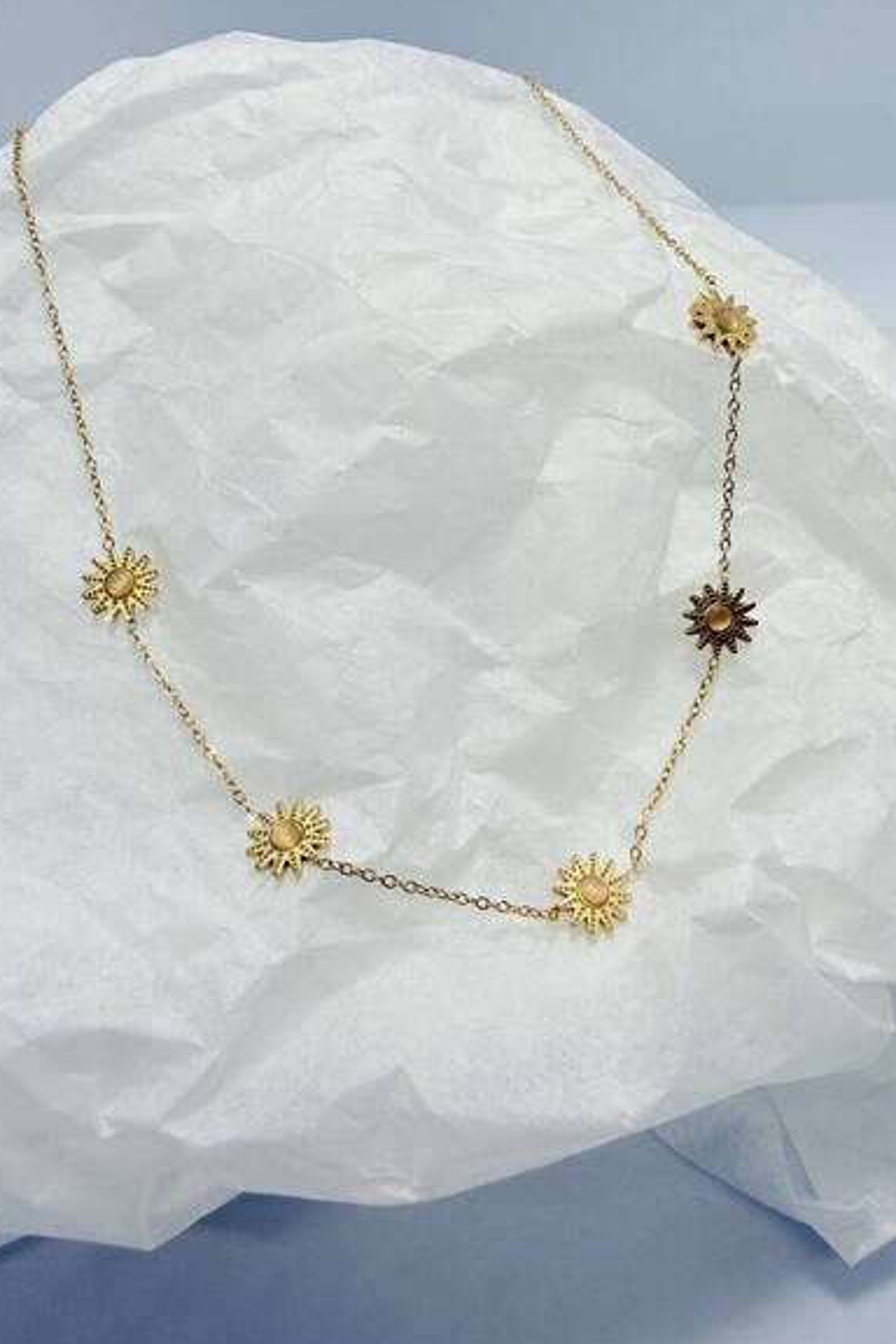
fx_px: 971
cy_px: 653
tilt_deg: -40.4
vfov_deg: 69.4
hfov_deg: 49.5
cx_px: 471
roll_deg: +3.8
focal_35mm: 26
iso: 40
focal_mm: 2.22
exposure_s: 1/395
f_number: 2.2
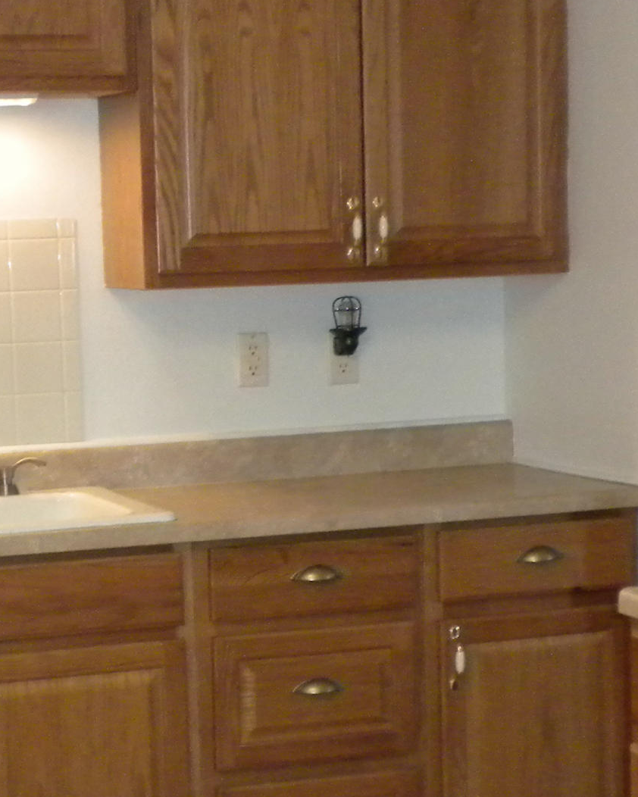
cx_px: 176
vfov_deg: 18.6
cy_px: 520
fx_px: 2430
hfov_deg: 14.9
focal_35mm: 103
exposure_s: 1/30
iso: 400
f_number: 3.5
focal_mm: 6.6
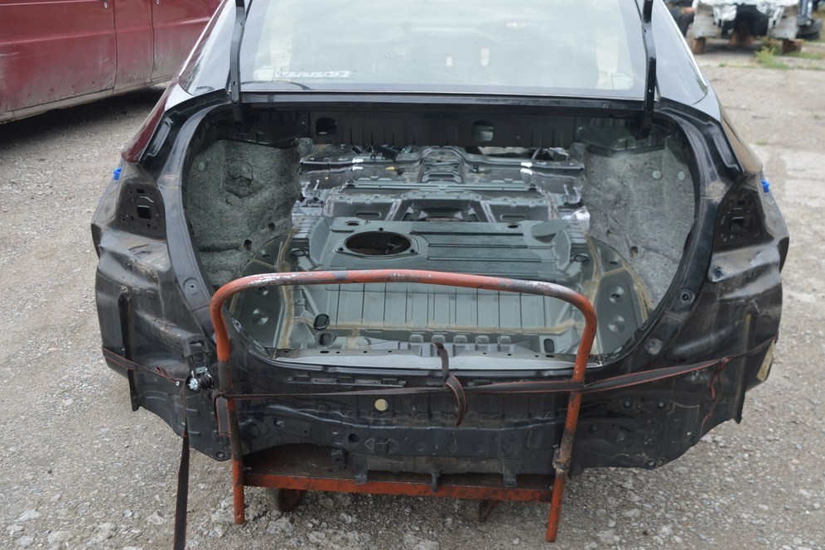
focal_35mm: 39
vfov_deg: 34.6
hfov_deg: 50.1
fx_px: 883
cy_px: 275
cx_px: 418
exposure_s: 1/125
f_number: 5.6
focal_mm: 25
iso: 140
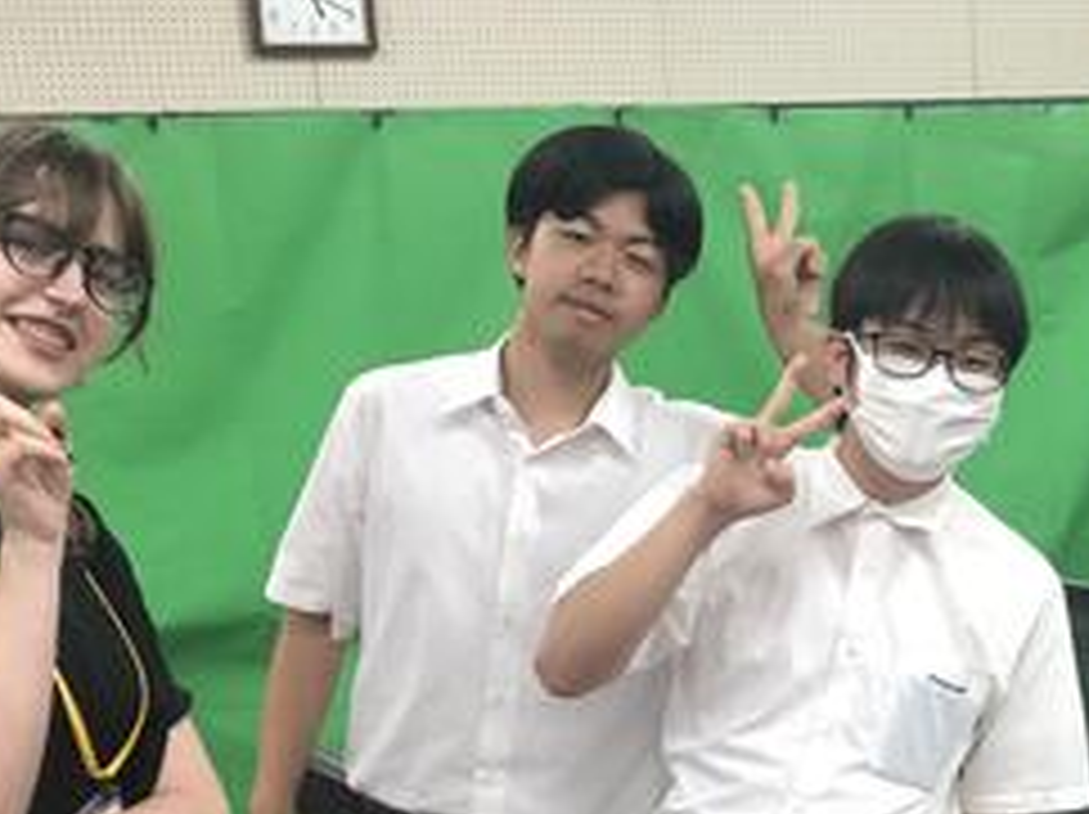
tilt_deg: -14.1
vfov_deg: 17.5
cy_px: 920
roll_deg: +4.0
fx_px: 2546
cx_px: 927
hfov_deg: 23.7
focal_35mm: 81
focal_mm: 3.99
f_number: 1.8
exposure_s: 1/17
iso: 40
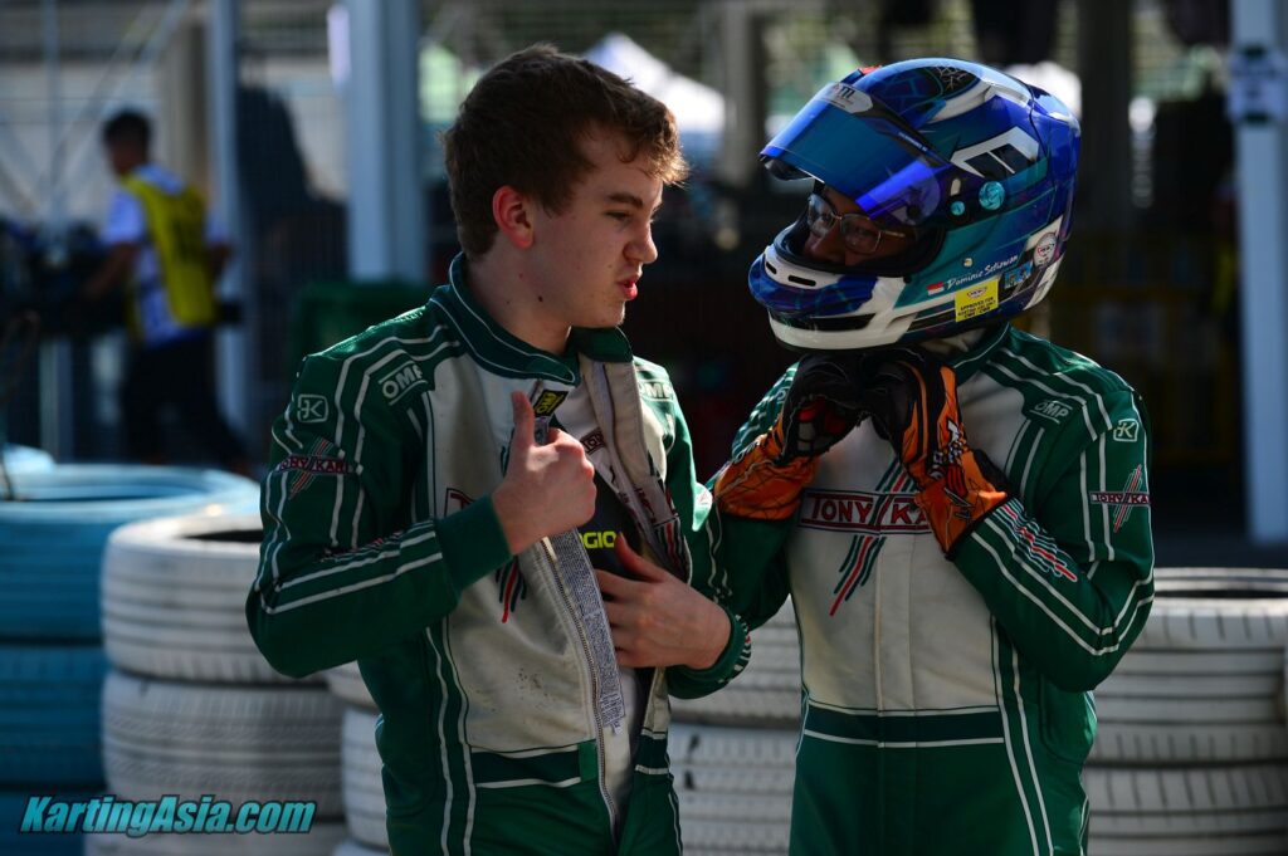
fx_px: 5541
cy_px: 428
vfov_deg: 8.8
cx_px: 644
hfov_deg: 13.3
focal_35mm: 155
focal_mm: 155
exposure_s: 1/640
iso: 100
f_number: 4
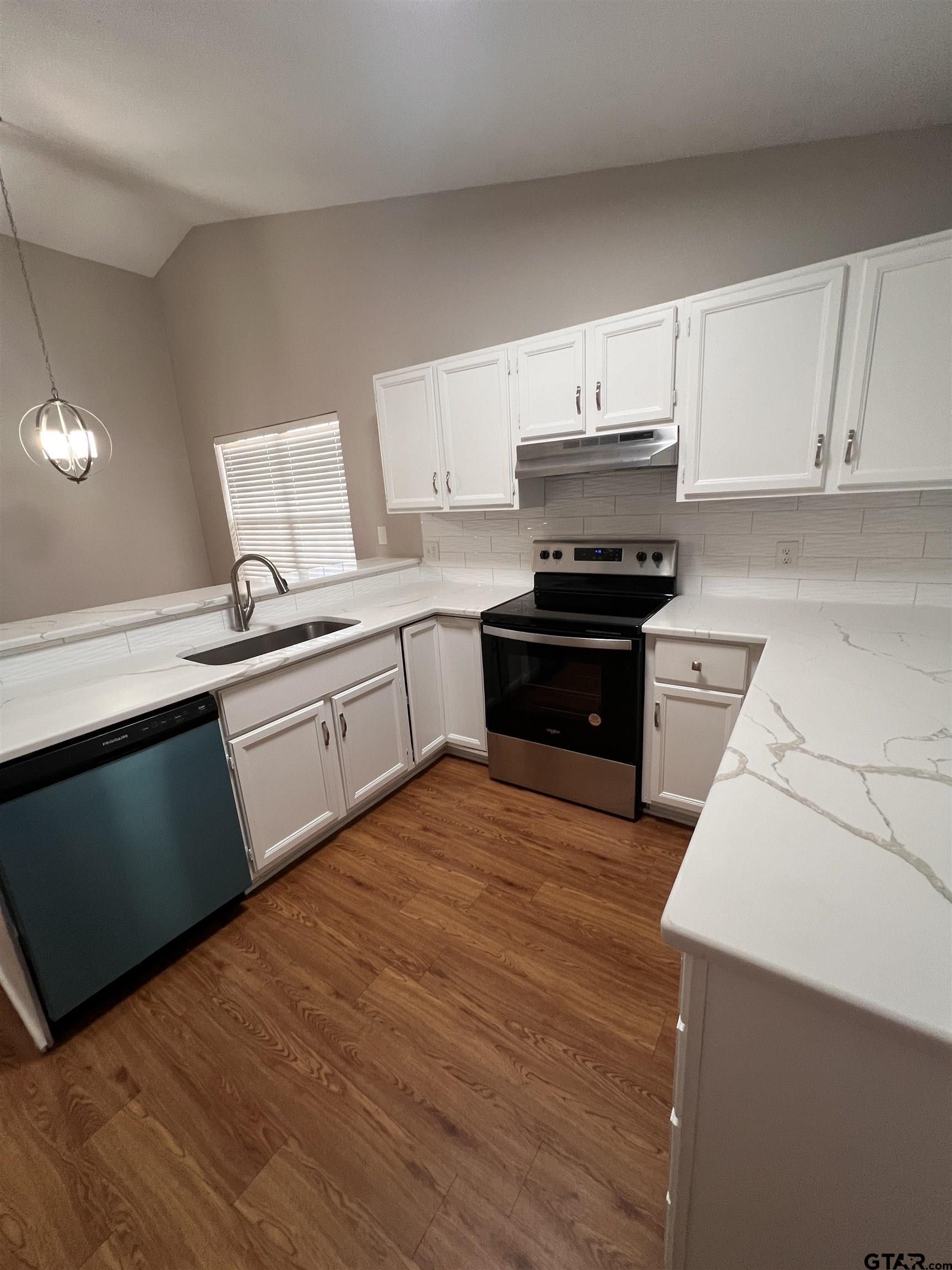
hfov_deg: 89.9
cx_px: 476
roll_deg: +2.2
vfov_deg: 106.2
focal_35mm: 13
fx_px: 477
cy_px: 635
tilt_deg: -11.9
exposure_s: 1/60
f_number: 1.8
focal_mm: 1.57
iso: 160
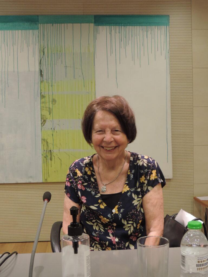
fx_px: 377
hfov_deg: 30.9
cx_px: 104
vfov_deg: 40.4
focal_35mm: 47
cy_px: 138
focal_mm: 8.3
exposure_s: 1/40
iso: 400
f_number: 3.5
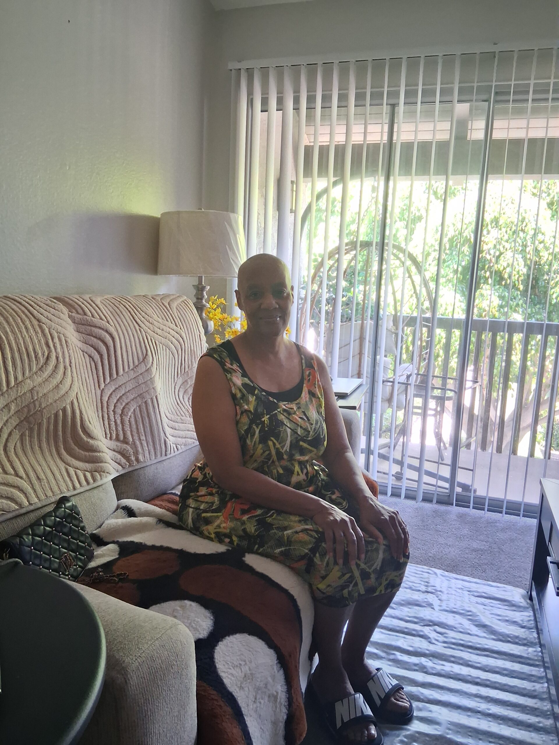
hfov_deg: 53.1
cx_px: 280
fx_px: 560
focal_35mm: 26
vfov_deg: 67.3
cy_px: 372
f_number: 1.8
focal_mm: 3.98
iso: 500
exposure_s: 1/50
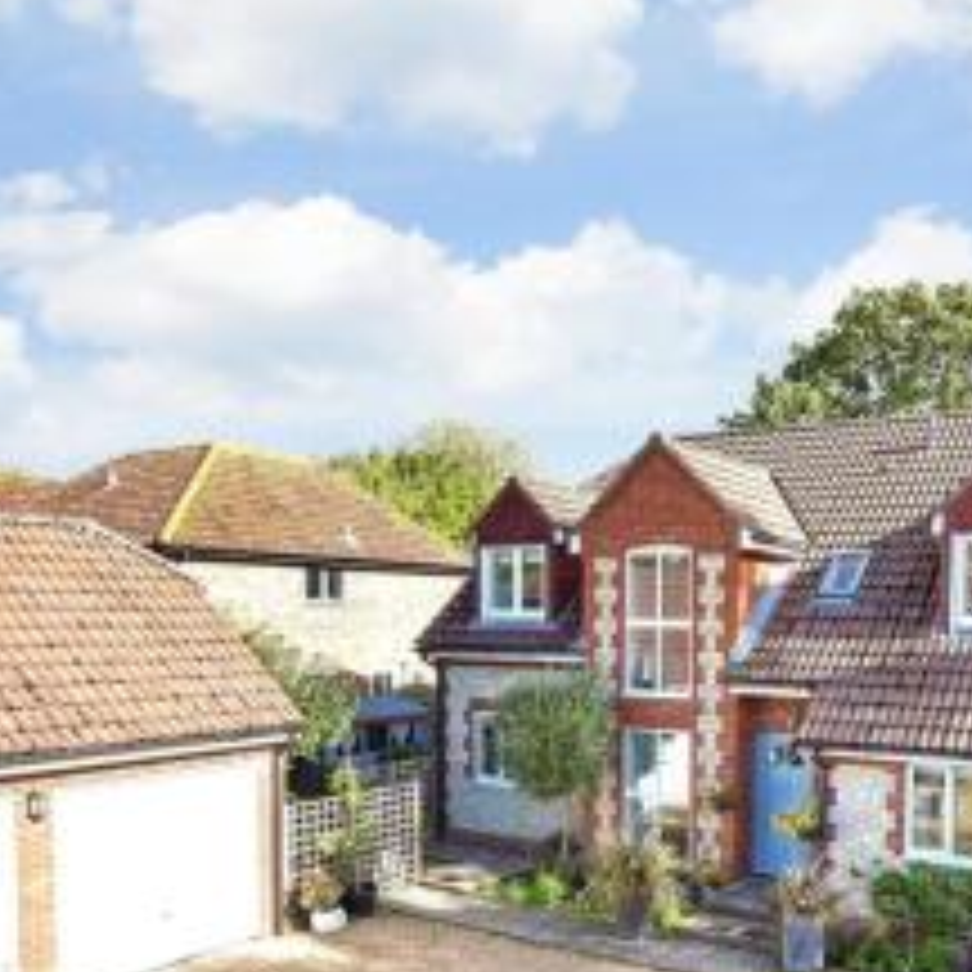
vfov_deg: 55.8
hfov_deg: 53.5
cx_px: 776
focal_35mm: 28
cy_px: 664
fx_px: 890
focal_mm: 10
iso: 500
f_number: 8
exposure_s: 1/200
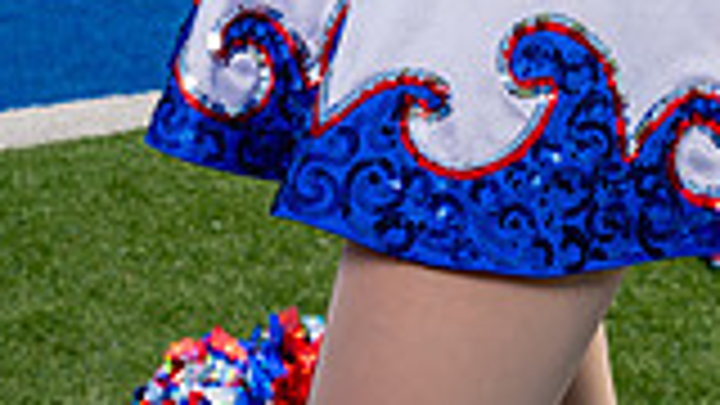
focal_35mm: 174
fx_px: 3322
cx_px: 576
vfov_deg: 6.6
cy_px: -590
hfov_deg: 12.3
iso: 200
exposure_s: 1/250
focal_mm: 59
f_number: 11
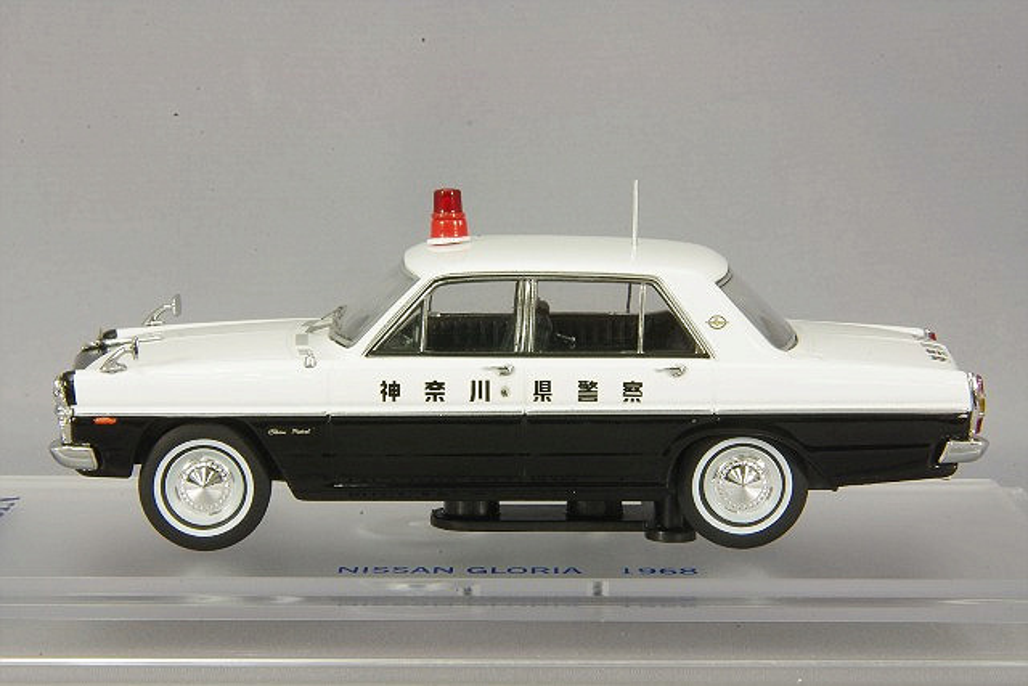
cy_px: 343
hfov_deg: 18.3
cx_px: 514
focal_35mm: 112
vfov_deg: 12.2
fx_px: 3199
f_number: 32
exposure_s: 1/1.67
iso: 400
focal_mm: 75
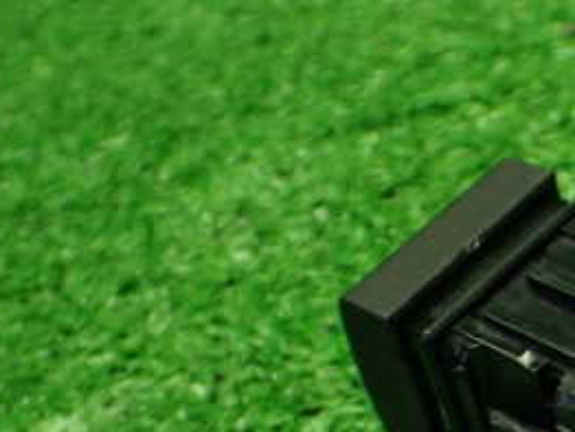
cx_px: 636
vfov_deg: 16.6
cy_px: 441
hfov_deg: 21.3
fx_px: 1446
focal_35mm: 87
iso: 800
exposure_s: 1/125
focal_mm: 6.83
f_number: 2.7
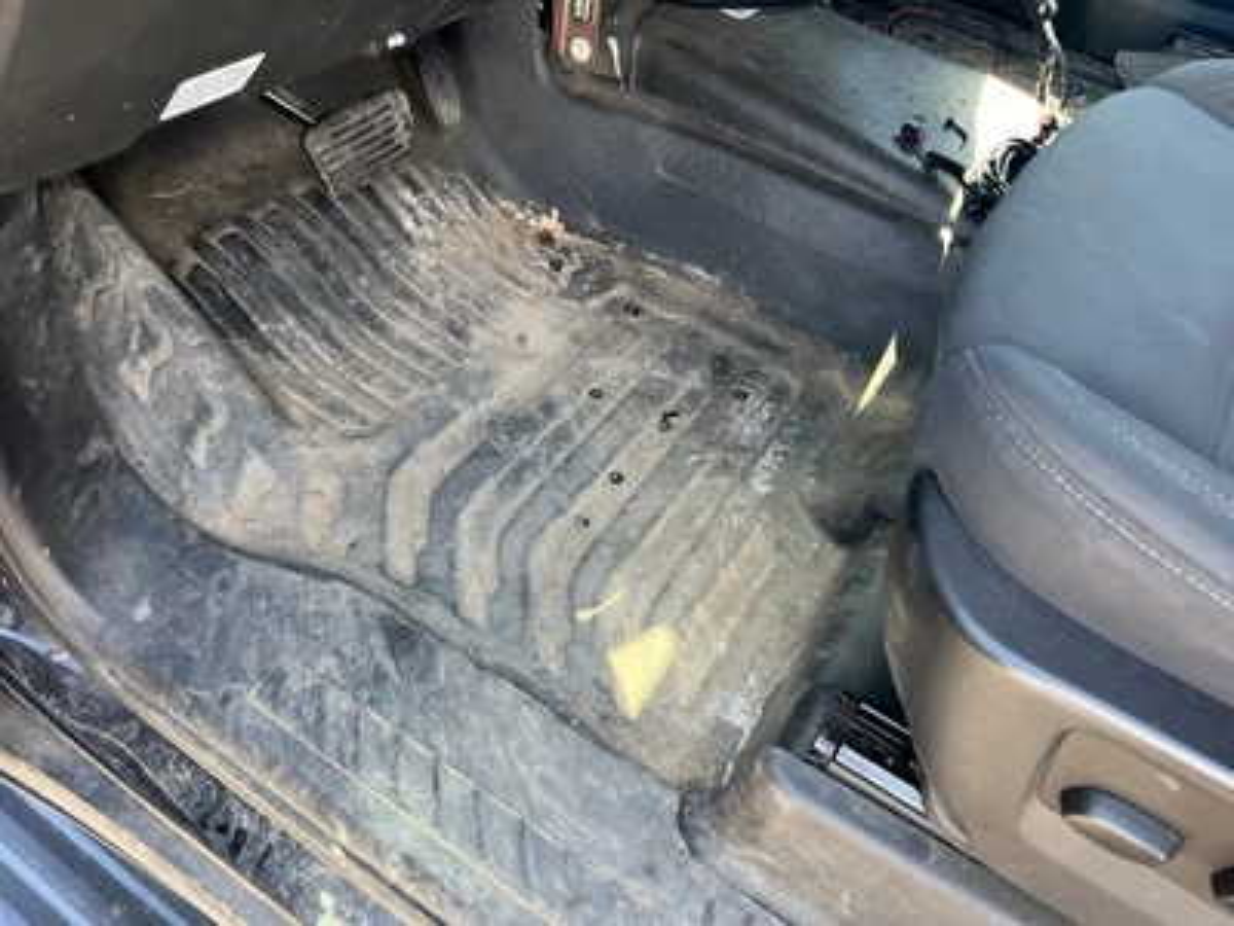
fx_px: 927
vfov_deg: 53.1
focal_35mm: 26
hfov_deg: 67.3
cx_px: 617
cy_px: 463
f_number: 1.6
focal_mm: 5.1
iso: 80
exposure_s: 1/121
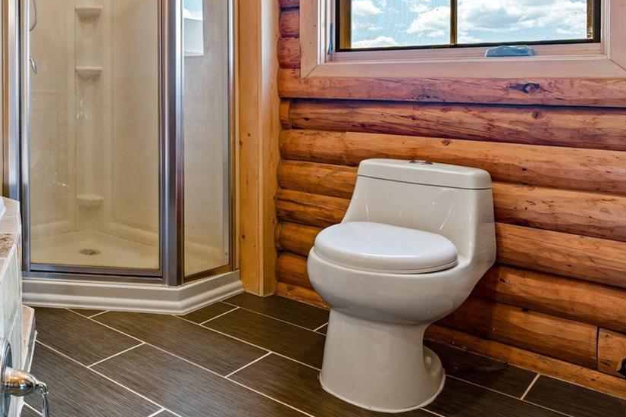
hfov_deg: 51.1
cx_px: 31
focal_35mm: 31
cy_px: 81
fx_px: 539
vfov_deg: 40.5
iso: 100
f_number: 8
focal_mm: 16
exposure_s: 1.6
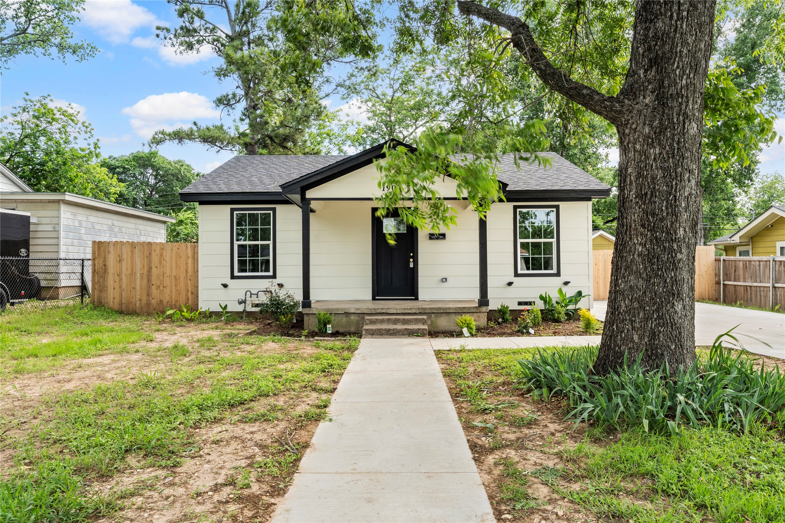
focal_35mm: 24
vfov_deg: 53.1
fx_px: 523
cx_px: 392
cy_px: 262
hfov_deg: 73.7
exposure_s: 1/40
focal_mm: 24
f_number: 11
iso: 100
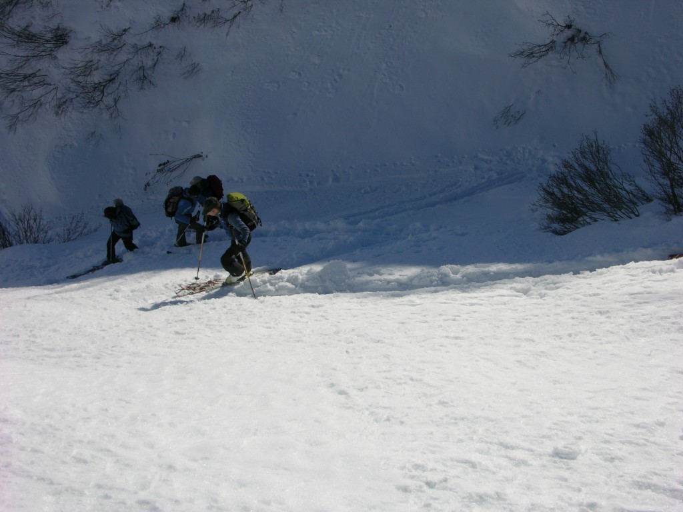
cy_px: 256
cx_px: 342
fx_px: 691
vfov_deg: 40.7
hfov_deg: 52.6
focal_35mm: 35
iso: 50
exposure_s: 1/346
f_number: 8
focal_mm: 8.9
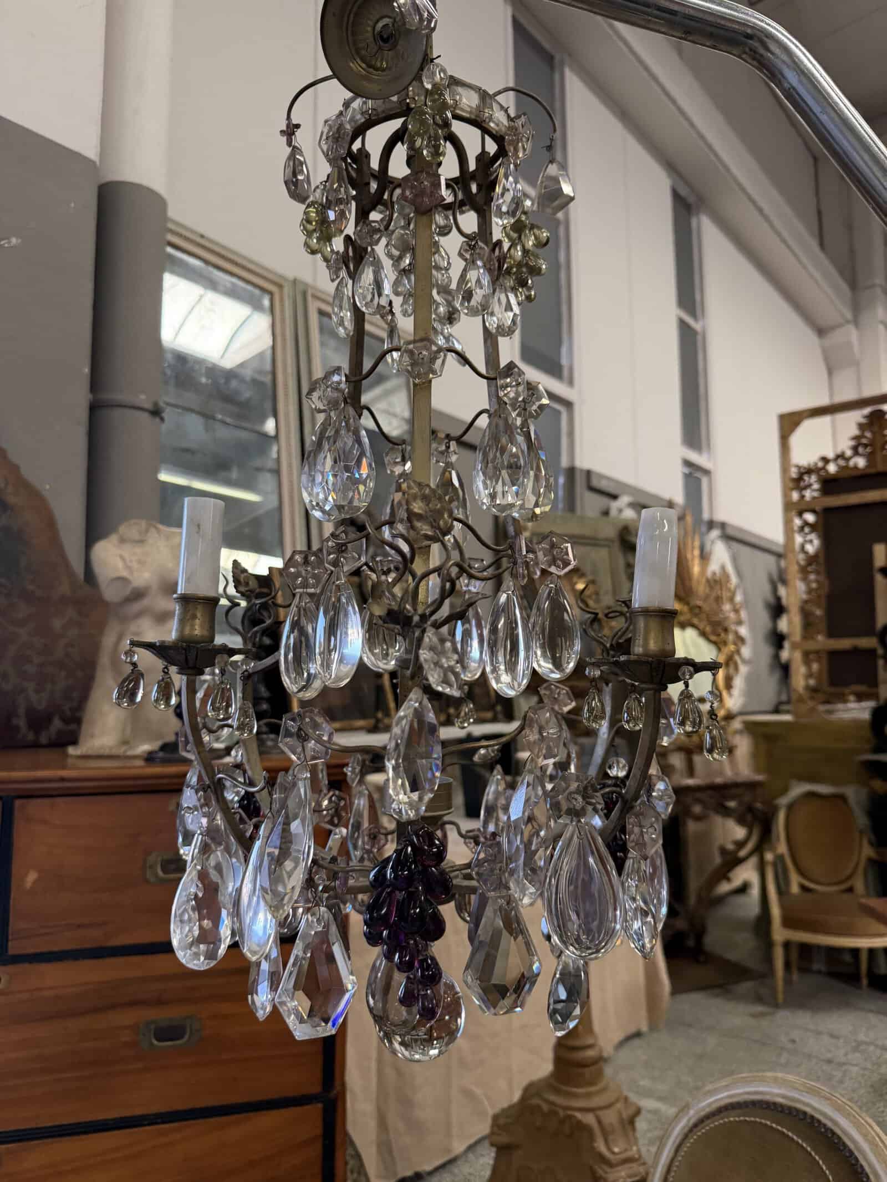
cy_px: 591
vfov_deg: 71.6
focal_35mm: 24
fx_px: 820
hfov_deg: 56.8
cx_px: 444
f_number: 1.78
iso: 200
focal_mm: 6.76
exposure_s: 1/232
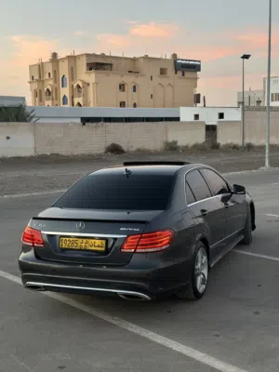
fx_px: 516
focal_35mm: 48
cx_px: 140
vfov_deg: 39.7
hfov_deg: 30.3
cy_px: 186
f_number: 1.78
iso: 100
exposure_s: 1/100
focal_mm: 6.86
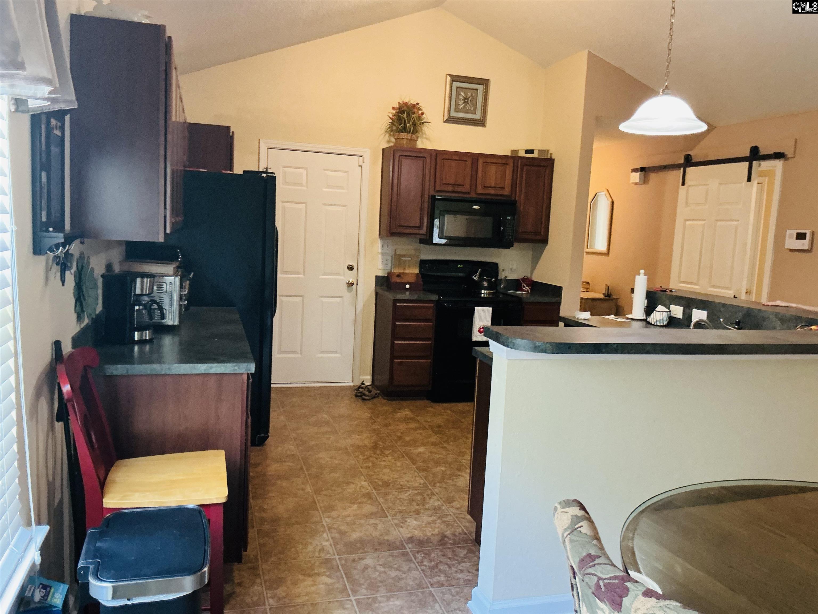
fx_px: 685
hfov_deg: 61.7
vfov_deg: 48.2
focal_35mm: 29
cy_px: 307
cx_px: 409
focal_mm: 3
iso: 250
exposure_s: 1/30
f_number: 1.8
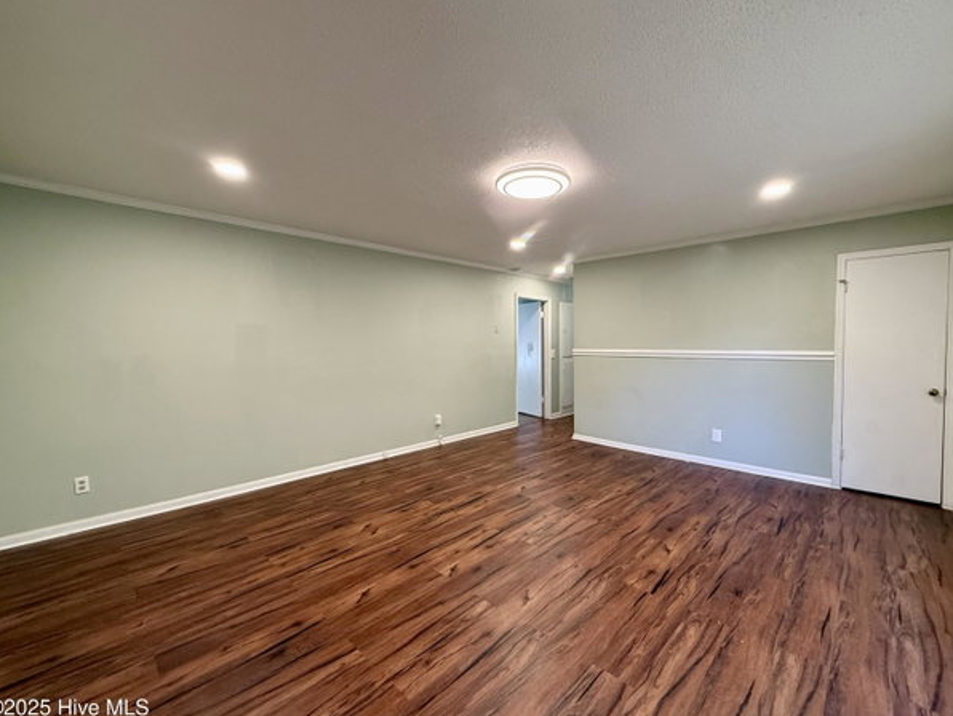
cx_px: 496
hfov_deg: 98.1
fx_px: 413
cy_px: 360
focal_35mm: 15
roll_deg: +0.4
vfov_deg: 81.8
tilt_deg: -1.6
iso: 250
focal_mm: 2.22
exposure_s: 1/60
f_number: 2.2
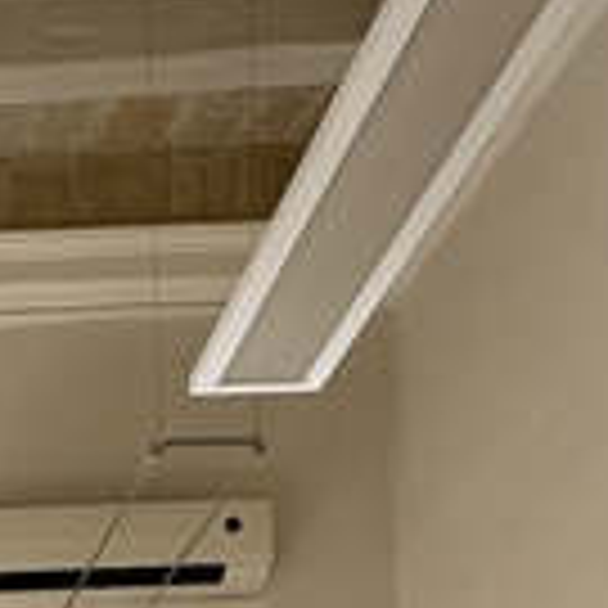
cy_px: 1202
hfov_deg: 16.6
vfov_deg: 15.1
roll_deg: +0.3
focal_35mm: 94
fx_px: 1868
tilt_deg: +1.6
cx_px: -333
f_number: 2.2
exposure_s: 1/335
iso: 40
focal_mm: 2.22
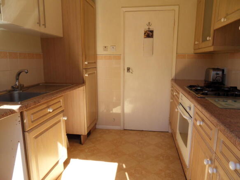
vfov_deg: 56.8
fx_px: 166
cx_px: 120
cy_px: 90
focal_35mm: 24
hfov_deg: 71.6
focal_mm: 4.2
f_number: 3.3
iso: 80
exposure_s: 1/180
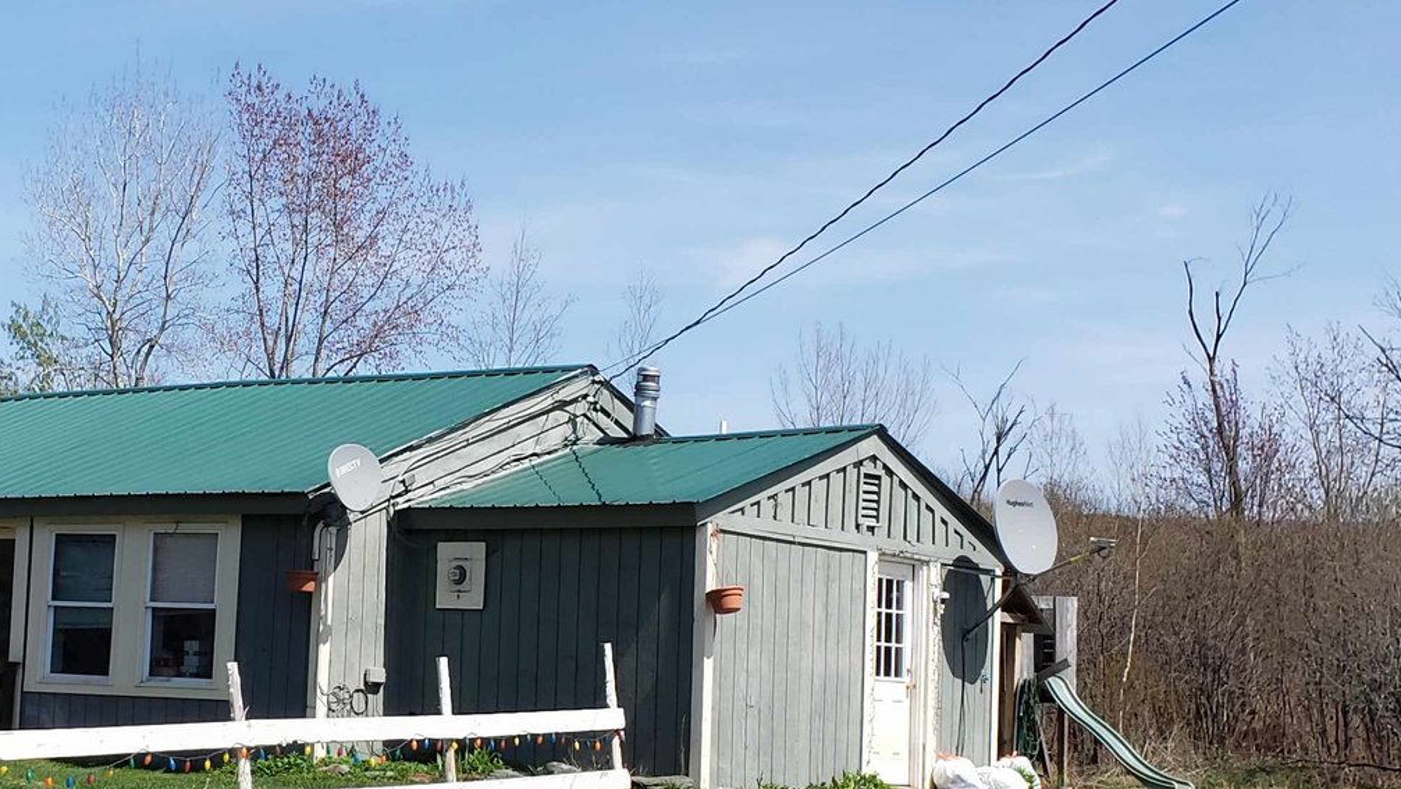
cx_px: 335
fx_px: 1672
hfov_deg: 43.8
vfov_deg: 26.1
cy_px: 623
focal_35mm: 45
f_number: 2.4
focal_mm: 4.3
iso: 50
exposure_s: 1/1391
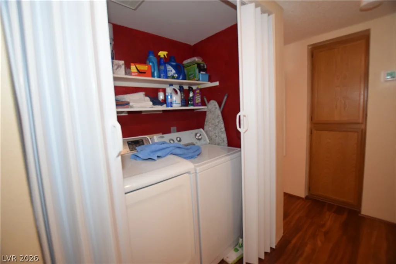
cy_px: 132
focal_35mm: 15
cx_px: 198
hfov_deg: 100.4
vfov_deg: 77.3
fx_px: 165
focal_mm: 10
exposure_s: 1/60
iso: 800
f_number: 3.5
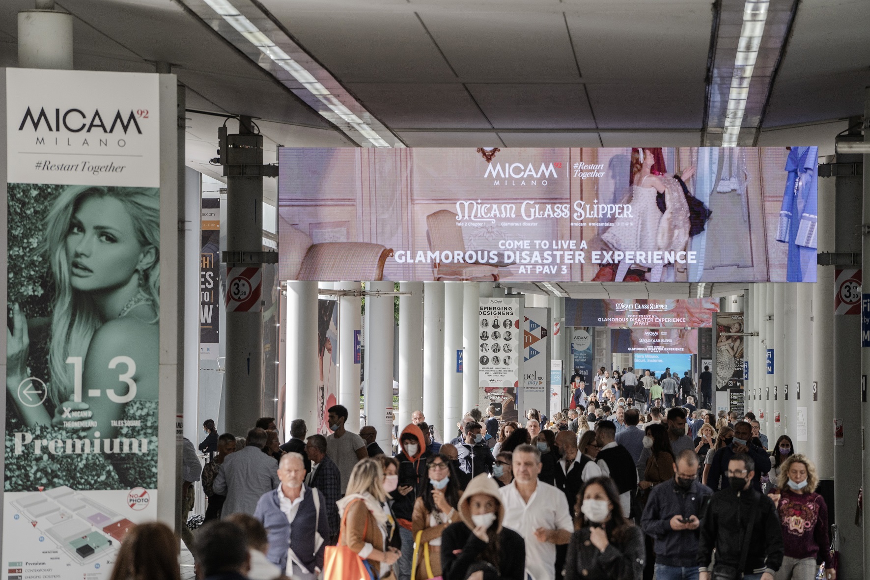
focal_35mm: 192
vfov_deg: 7.2
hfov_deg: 10.7
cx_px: 435
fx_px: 4640
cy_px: 290
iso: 800
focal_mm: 192
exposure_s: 1/250
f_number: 7.1
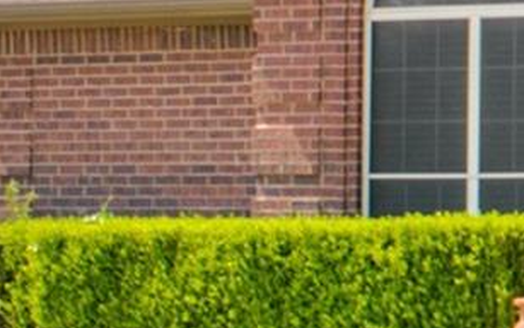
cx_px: 1350
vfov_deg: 5.4
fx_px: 3499
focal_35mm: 245
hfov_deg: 7.8
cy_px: 17
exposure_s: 1/100
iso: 80
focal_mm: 24
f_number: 10
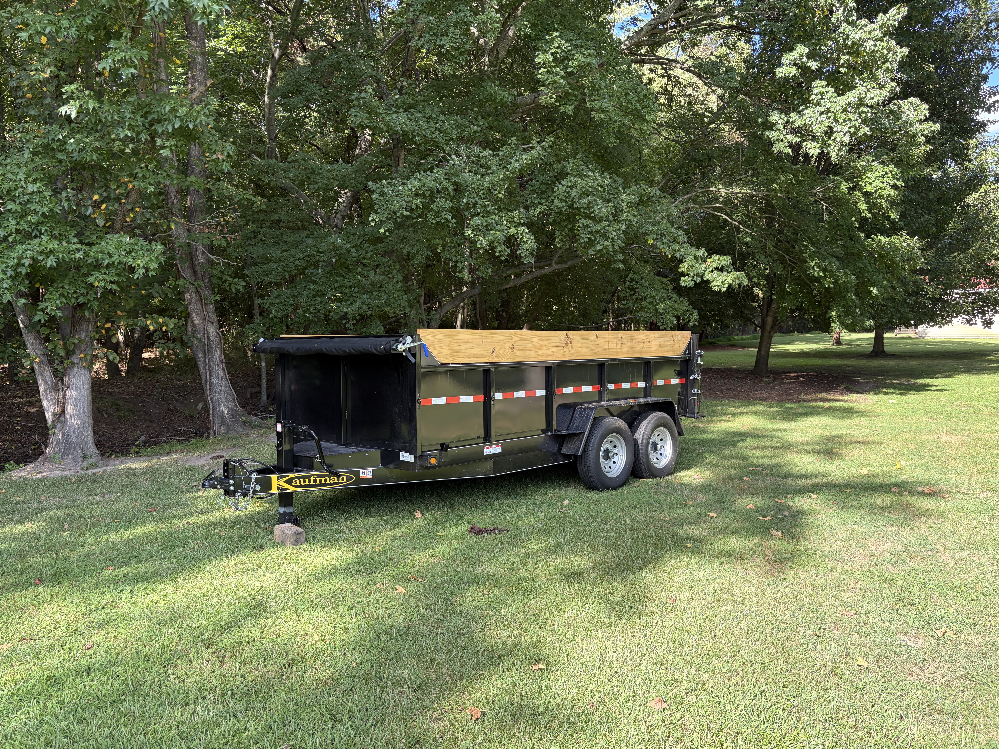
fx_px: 750
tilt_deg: -2.1
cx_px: 500
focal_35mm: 26
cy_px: 374
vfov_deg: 53.1
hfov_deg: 67.3
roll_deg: +0.9
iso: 50
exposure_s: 1/397
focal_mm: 5.96
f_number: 1.6
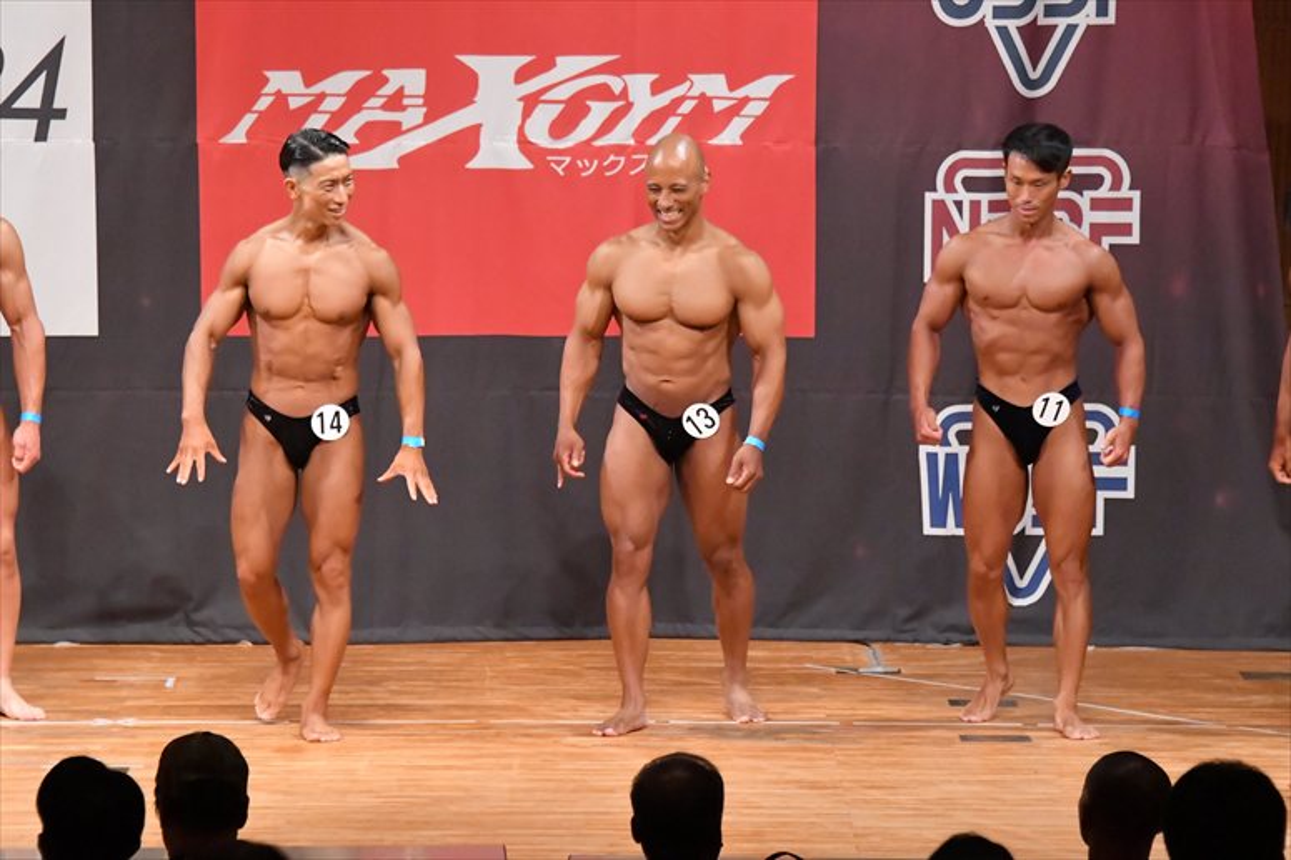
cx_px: 646
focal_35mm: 225
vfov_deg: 6.1
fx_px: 8065
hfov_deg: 9.2
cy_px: 430
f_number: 5.6
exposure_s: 1/400
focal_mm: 150
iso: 11400
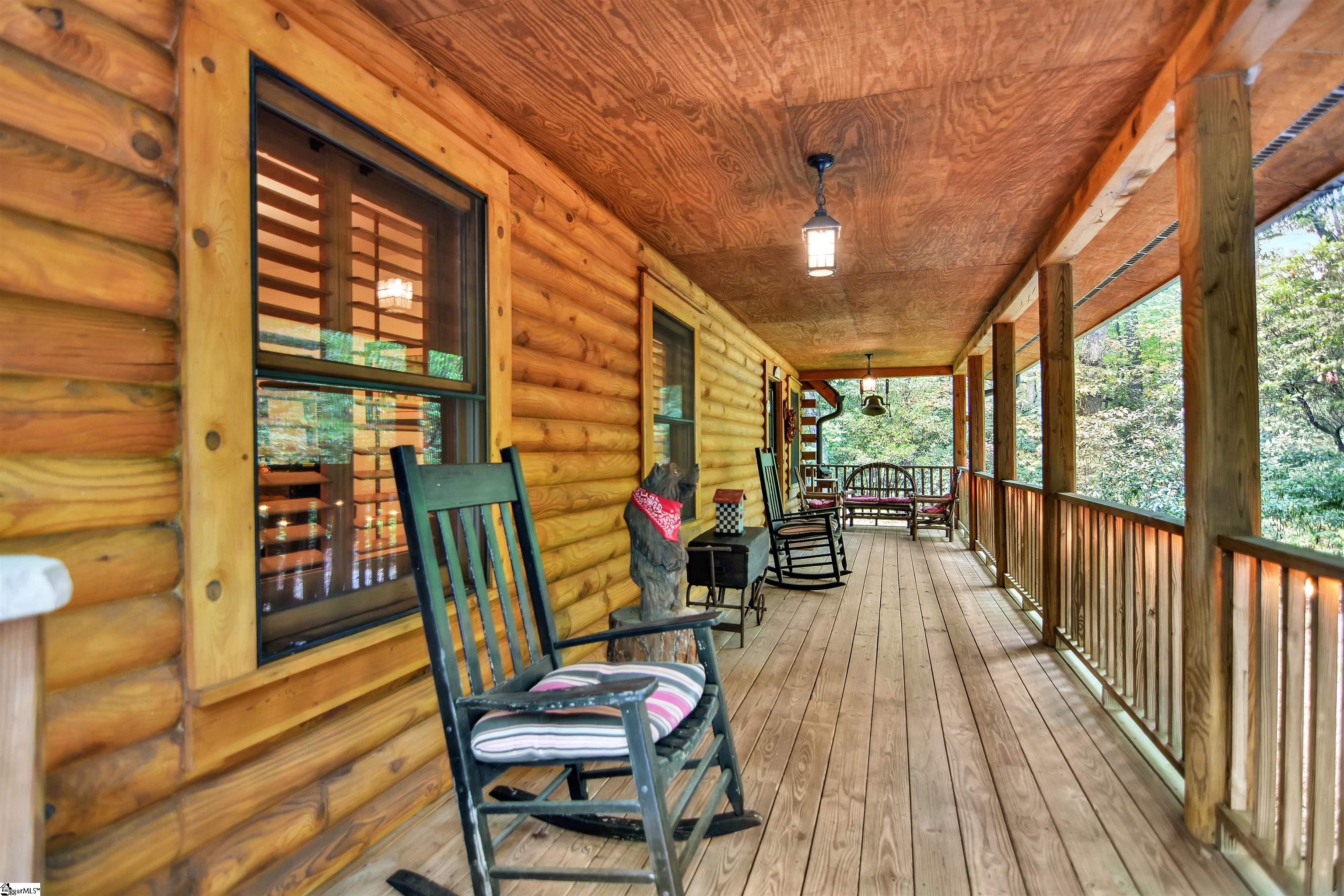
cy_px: 448
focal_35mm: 16
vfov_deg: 72.1
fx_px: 616
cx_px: 672
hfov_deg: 95.0
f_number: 2.8
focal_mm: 11
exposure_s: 1/10
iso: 160
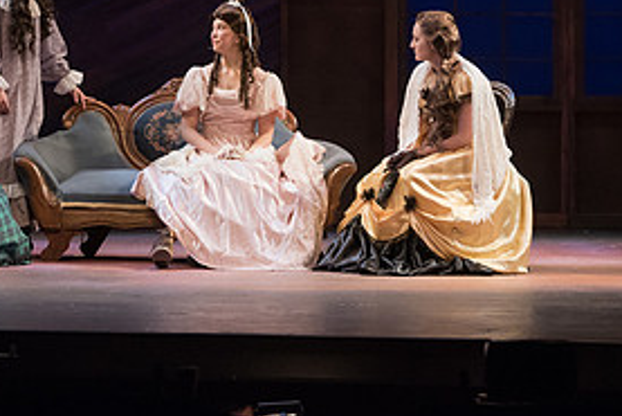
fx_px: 4201
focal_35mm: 243
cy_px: -6
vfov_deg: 5.6
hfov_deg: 8.5
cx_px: 150
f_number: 3.5
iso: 3200
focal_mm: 116
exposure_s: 1/500
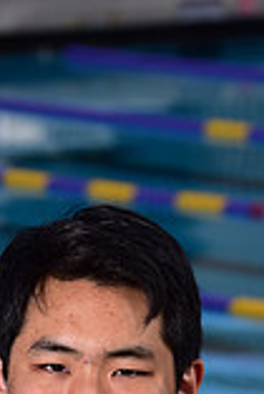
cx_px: 79
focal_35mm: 534
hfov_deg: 2.6
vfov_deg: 3.8
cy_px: 642
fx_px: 5861
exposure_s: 1/250
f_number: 8
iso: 80
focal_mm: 145
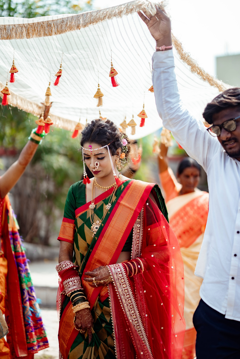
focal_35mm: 85
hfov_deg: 16.1
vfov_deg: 23.9
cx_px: 120
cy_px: 180
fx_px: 850
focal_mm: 85
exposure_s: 1/2000
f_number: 1.8
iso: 160
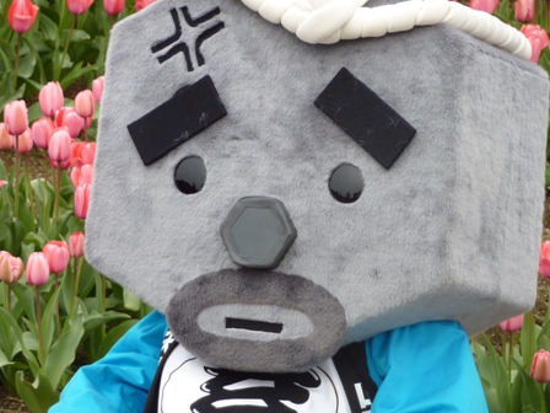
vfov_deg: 5.7
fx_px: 4131
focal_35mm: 260
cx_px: 275
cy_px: 206
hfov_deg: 7.6
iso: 160
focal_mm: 42.6
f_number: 4.7
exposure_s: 1/250
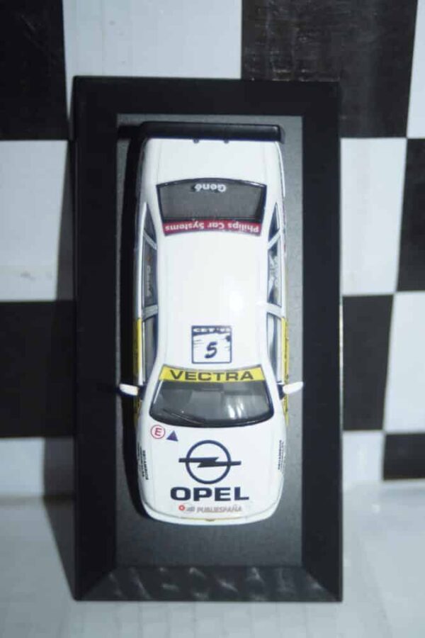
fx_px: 1062
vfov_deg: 33.4
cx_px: 212
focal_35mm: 60
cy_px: 319
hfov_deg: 22.6
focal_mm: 40
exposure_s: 1/125
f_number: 4.5
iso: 125
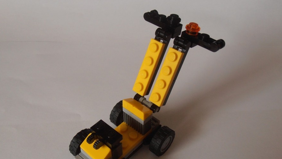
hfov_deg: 49.4
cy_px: 92
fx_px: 307
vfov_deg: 29.0
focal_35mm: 41
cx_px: 140
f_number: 3.9
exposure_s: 1/40
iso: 125
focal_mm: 6.61
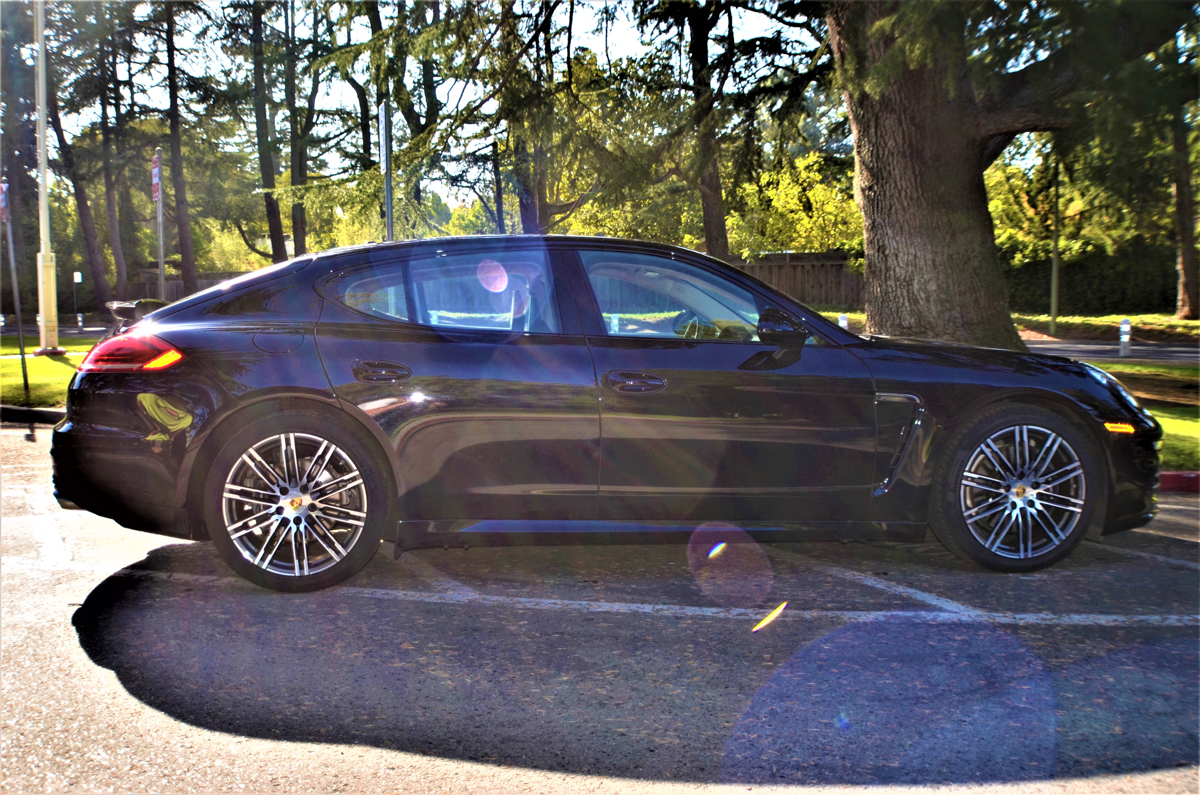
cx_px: 600
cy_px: 398
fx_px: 1547
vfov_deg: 28.8
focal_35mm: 46
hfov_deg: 42.4
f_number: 4.5
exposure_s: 1/250
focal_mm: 31
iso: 100
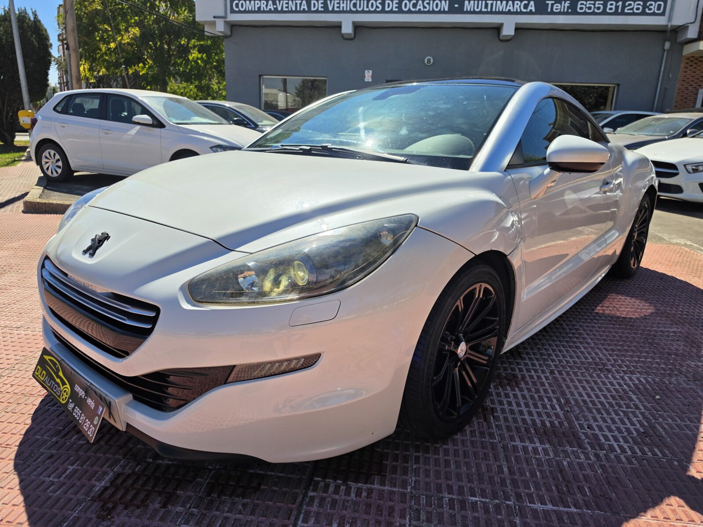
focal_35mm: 23
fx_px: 467
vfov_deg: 58.9
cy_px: 264
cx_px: 352
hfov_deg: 73.9
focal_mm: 6.5
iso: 32
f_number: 1.4
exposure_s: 1/7939
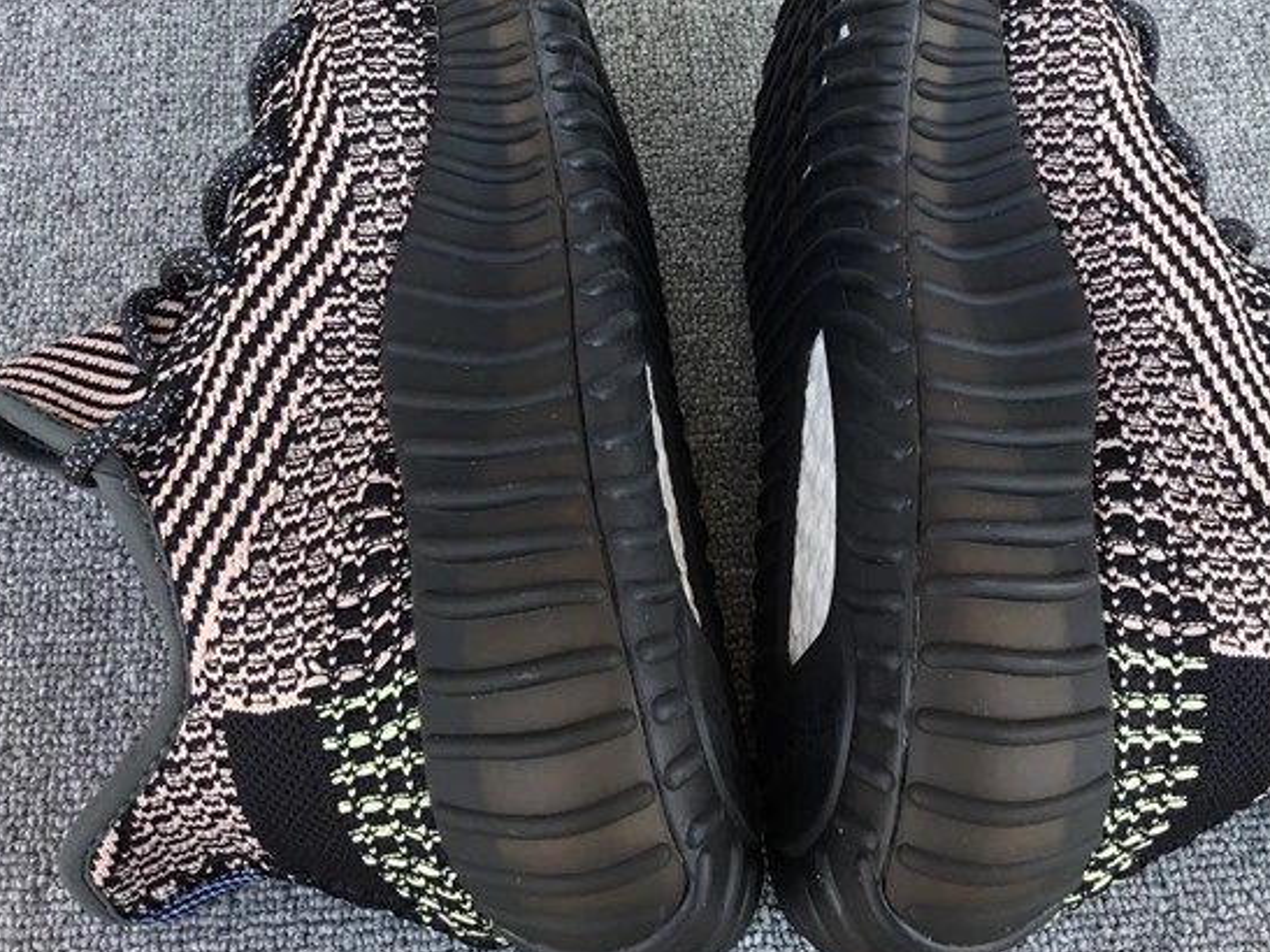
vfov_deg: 28.3
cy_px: 275
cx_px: 678
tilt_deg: -55.2
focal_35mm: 51
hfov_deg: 37.5
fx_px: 1871
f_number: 2.4
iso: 32
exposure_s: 1/100
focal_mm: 3.3
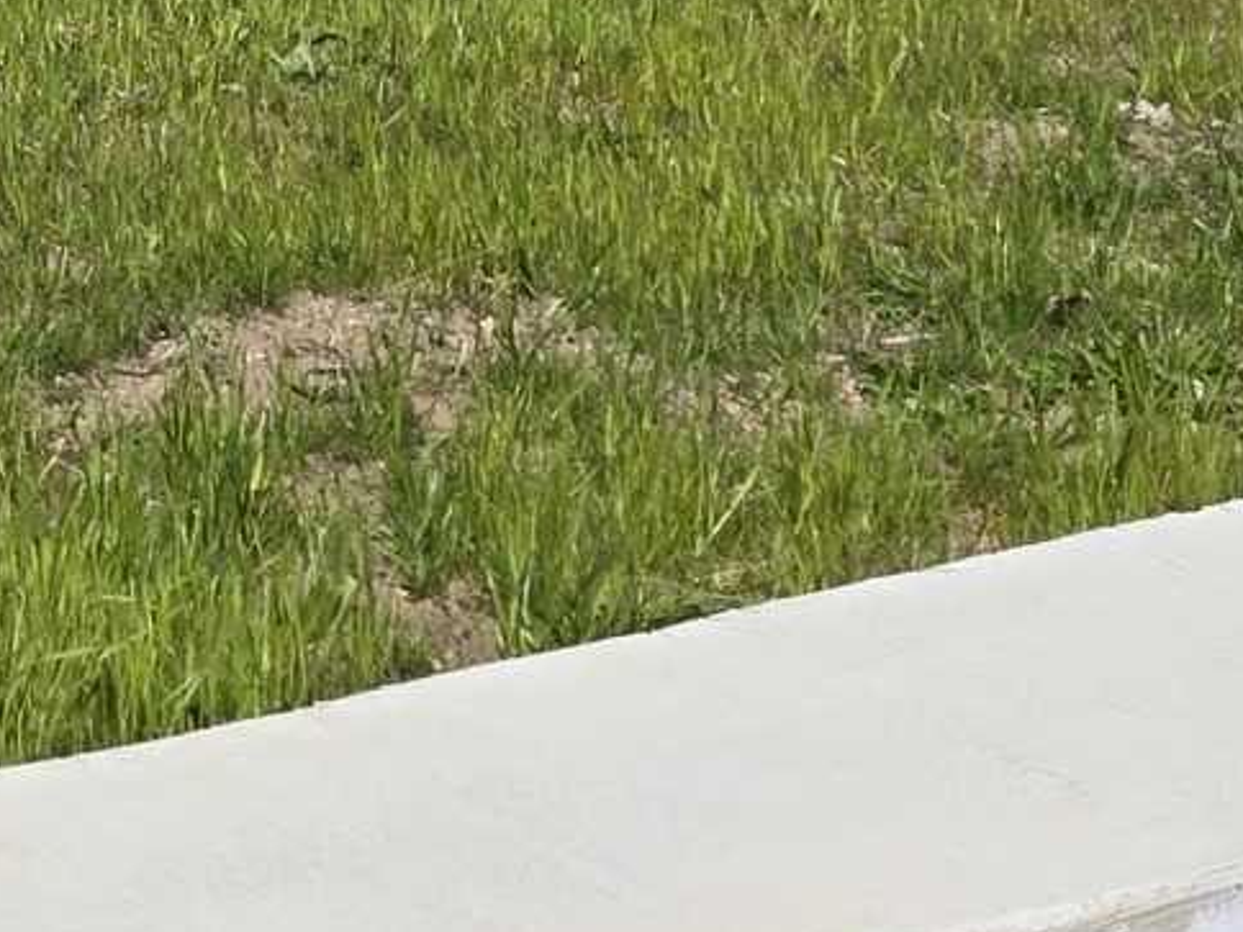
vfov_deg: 8.6
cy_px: -1787
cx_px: -1335
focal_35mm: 146
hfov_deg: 11.9
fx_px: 5243
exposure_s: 1/7061
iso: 80
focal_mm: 6.3
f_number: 1.7
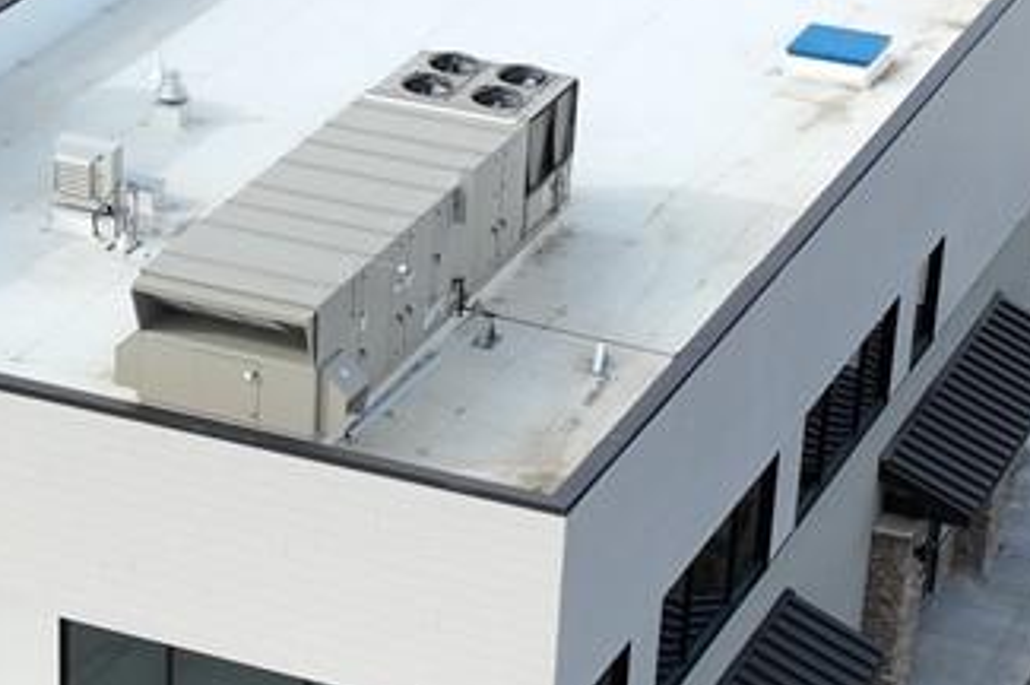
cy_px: 479
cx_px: 86
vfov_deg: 11.1
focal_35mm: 123
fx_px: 3516
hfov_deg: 16.4
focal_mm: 12.29
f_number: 2.8
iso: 100
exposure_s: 1/1250
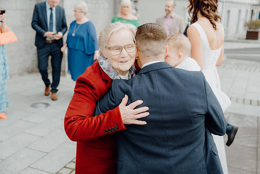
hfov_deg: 46.4
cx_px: 130
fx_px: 303
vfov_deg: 31.9
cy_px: 87
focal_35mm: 42
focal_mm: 42
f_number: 3.5
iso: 125
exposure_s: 1/200
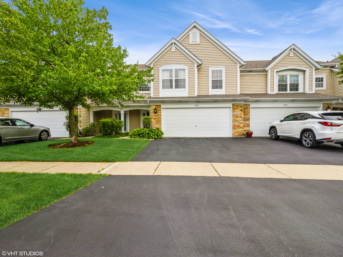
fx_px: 159
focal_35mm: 16
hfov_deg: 94.5
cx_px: 172
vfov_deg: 78.1
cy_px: 128
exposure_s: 1/160
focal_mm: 8
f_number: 7.1
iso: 400
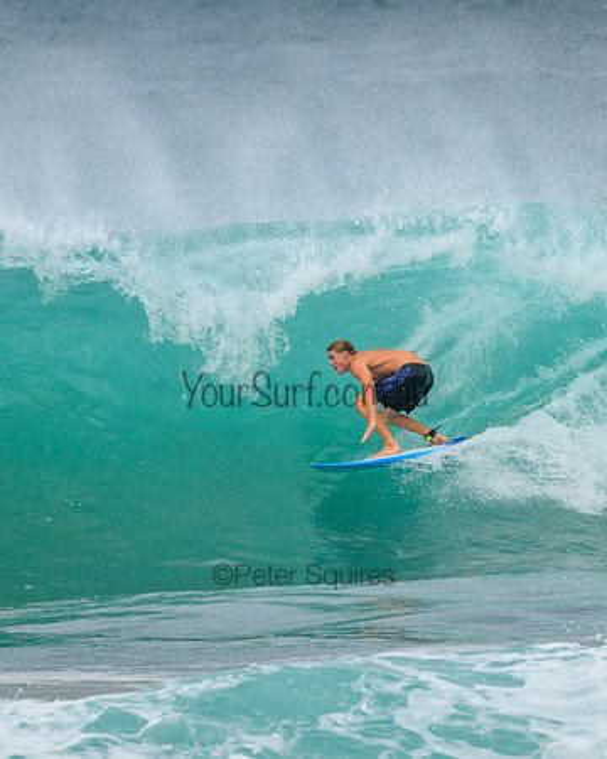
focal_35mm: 1126
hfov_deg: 1.4
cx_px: 304
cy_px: 380
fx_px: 25290
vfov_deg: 1.7
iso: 1100
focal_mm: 800
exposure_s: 1/2000
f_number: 11
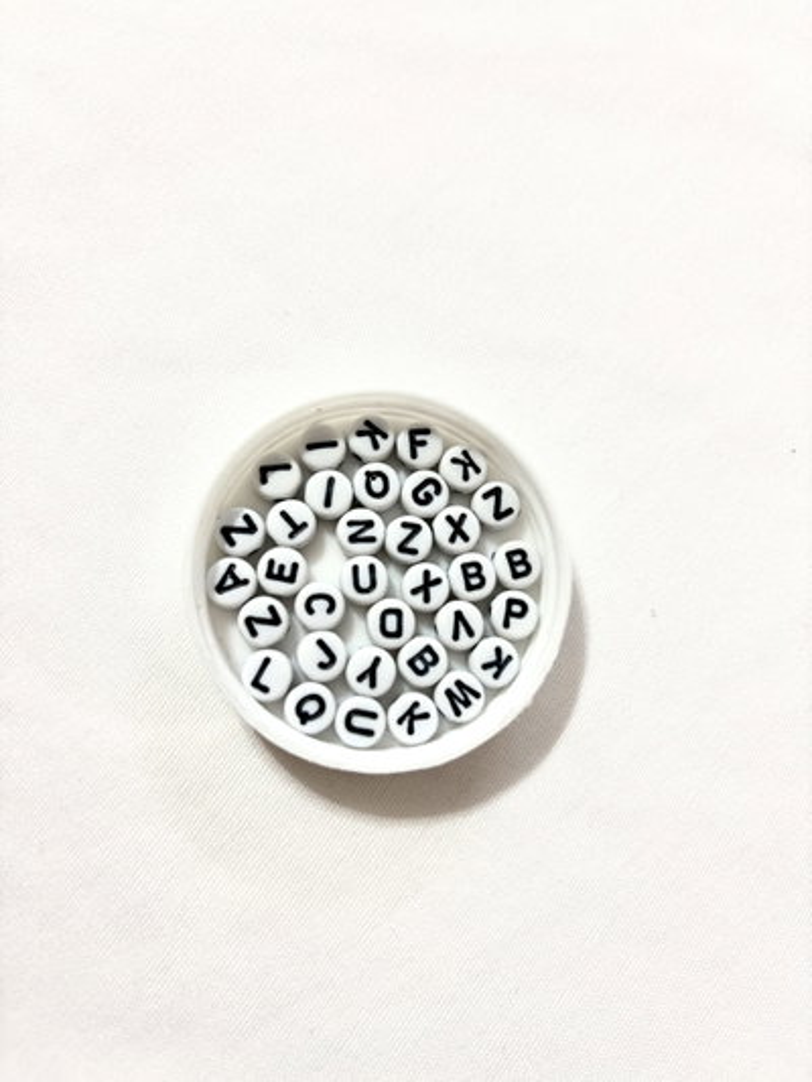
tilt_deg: -78.7
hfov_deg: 53.1
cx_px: 406
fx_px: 813
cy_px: 541
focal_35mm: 26
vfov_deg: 67.3
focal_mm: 5.96
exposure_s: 1/50
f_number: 1.6
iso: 100
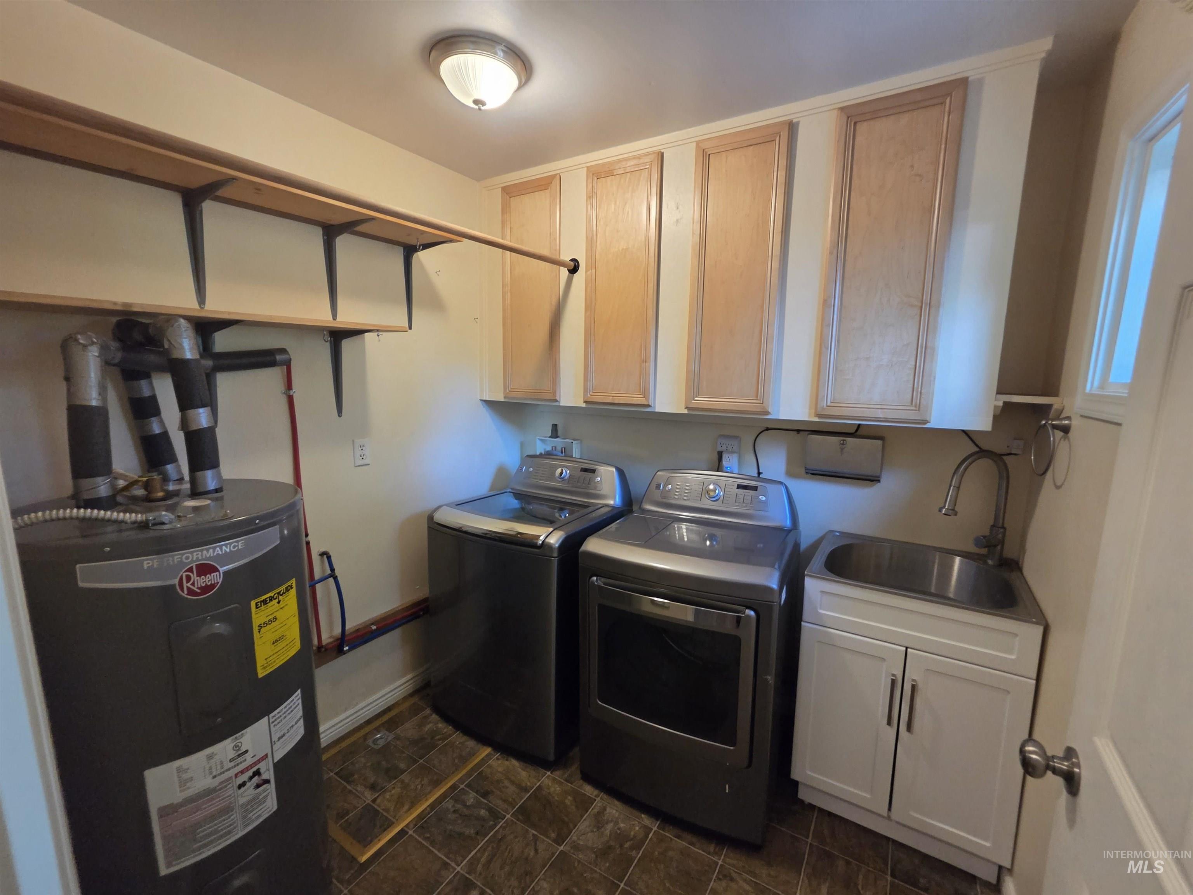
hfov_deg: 106.2
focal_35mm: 13
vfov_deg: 89.9
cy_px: 448
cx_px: 596
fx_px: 448
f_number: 2.2
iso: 500
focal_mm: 2.2
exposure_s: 1/60
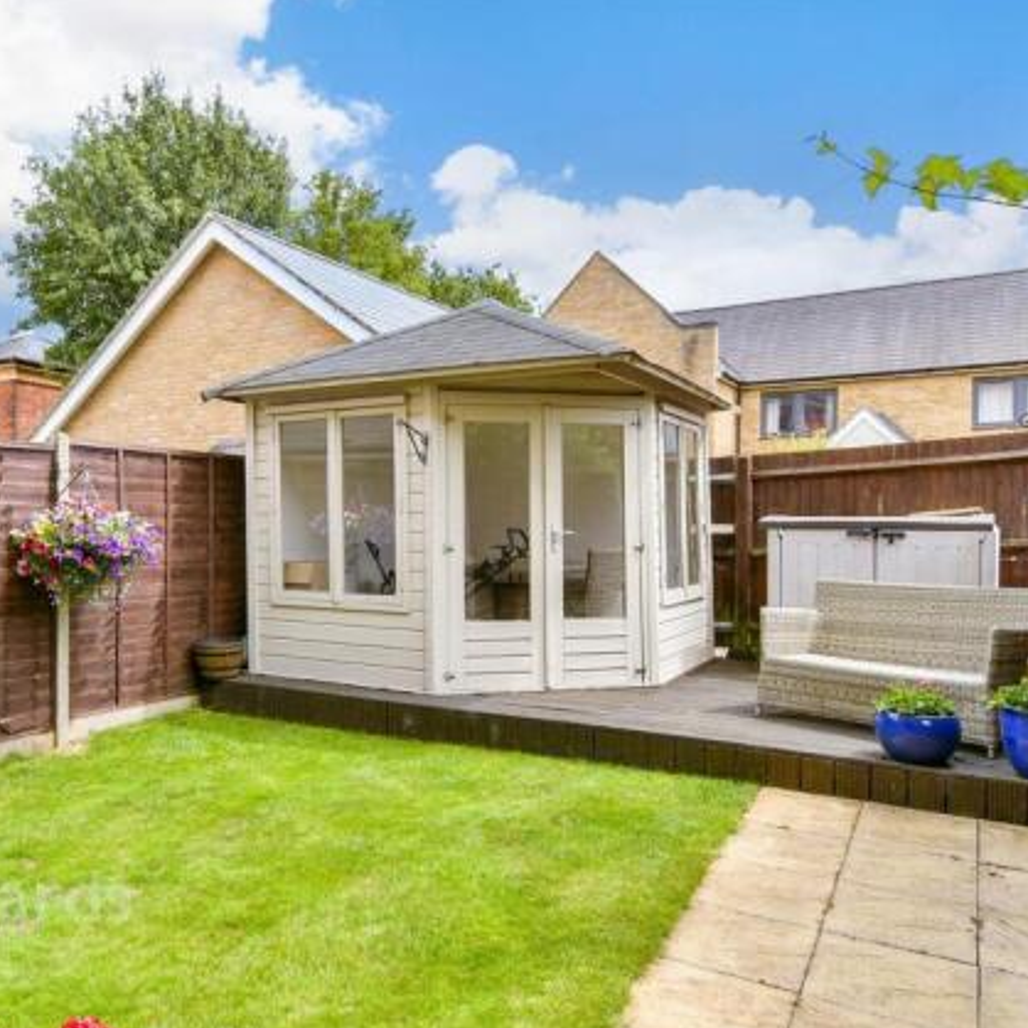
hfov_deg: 73.5
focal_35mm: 20
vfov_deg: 74.8
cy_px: 530
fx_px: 672
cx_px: 382
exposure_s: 1/160
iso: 160
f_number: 8
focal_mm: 10
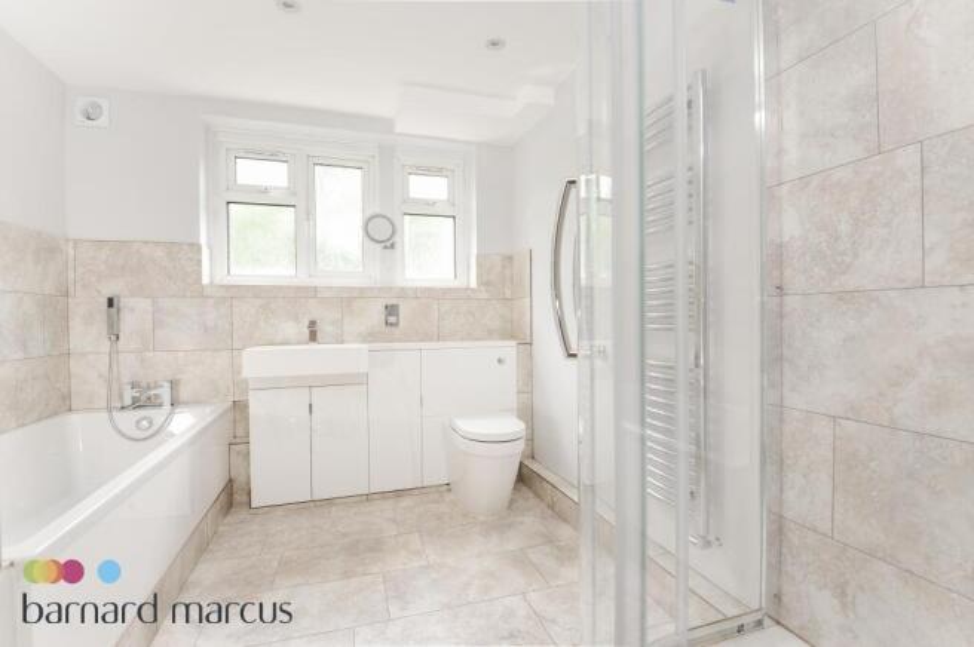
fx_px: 432
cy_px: 324
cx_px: 487
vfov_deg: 73.6
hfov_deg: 96.8
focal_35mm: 16
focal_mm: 16
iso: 320
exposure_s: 1/4
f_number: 8
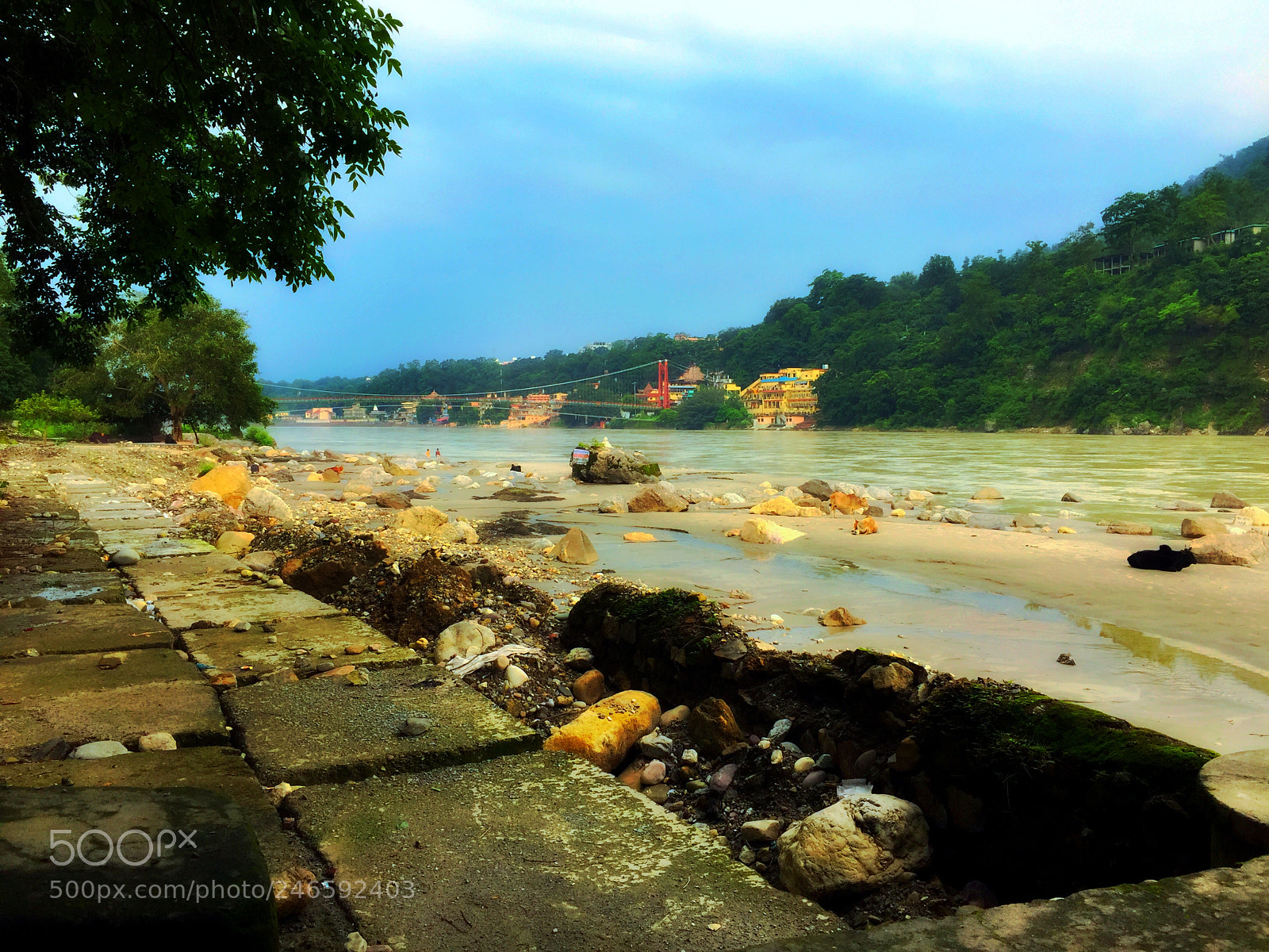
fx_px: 1063
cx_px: 634
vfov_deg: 48.2
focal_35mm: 29
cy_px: 476
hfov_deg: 61.7
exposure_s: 1/760
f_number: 2.2
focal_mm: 4.15
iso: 32
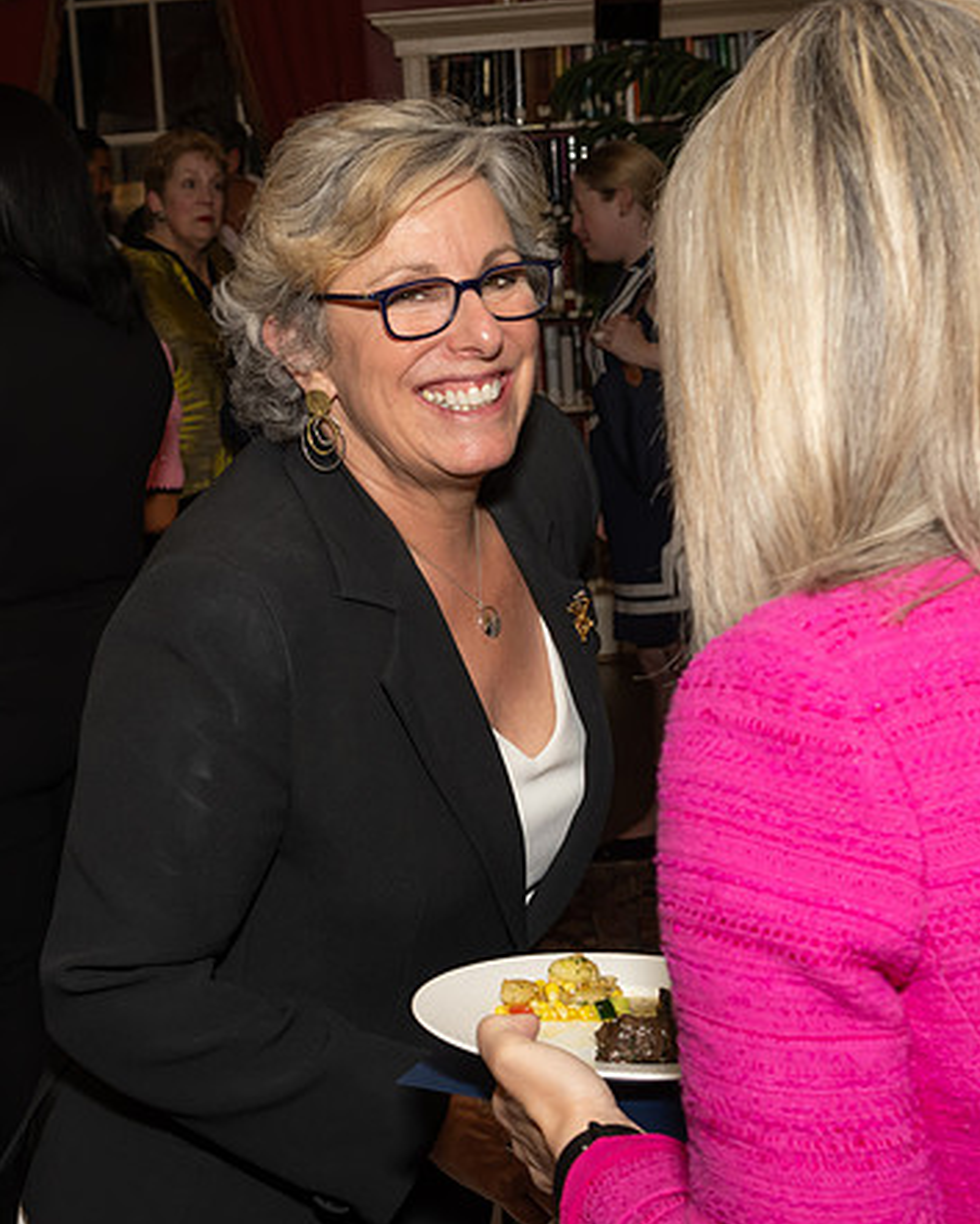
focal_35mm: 76
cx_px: 318
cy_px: 600
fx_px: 2754
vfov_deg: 25.1
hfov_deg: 20.1
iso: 500
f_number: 7.1
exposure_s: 1/250
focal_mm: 35
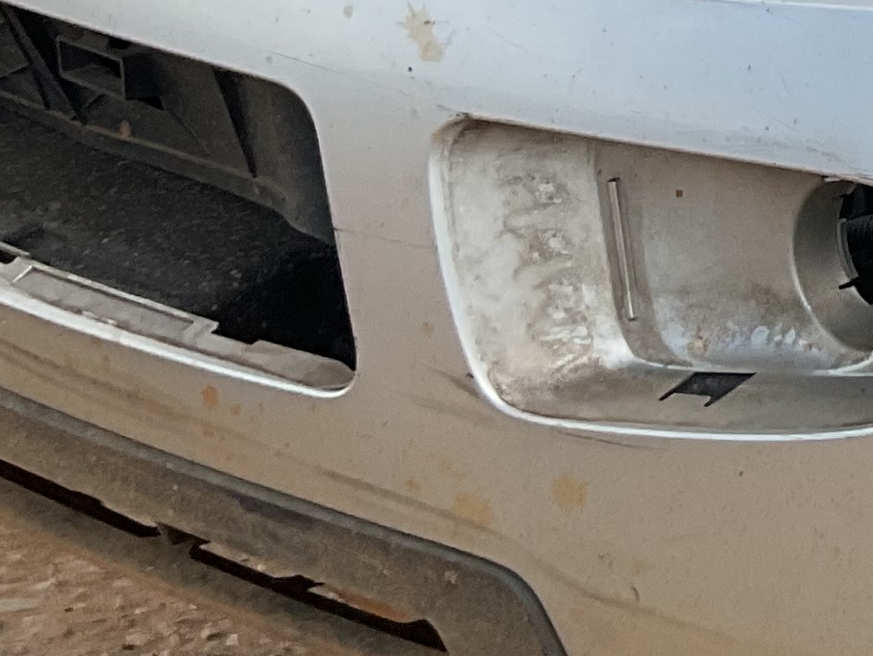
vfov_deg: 11.0
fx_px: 3254
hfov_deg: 13.7
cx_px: 1555
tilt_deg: -11.2
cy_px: -365
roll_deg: -7.4
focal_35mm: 129
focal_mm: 3
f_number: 1.8
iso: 16
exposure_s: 1/1342
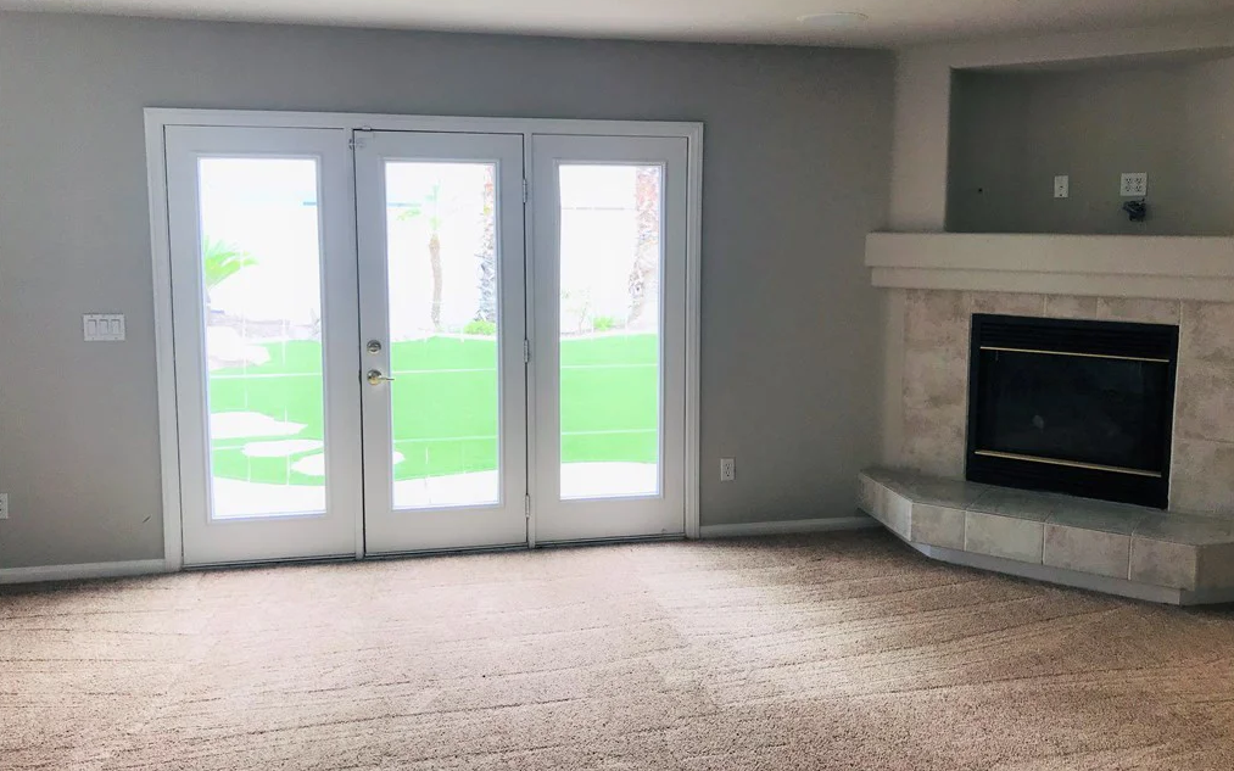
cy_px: 347
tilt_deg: -7.3
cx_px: 620
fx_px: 1009
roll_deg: +0.8
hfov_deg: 62.9
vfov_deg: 41.8
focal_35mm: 30
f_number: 1.8
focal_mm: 3.99
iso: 25
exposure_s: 1/120
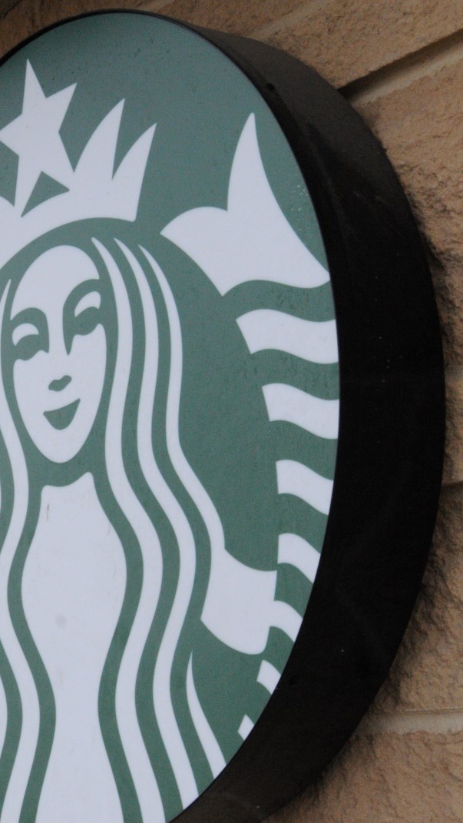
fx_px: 1767
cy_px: 410
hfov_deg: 14.8
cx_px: 35
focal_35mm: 81
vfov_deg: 26.2
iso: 1600
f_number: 13
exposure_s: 1/640
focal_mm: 34
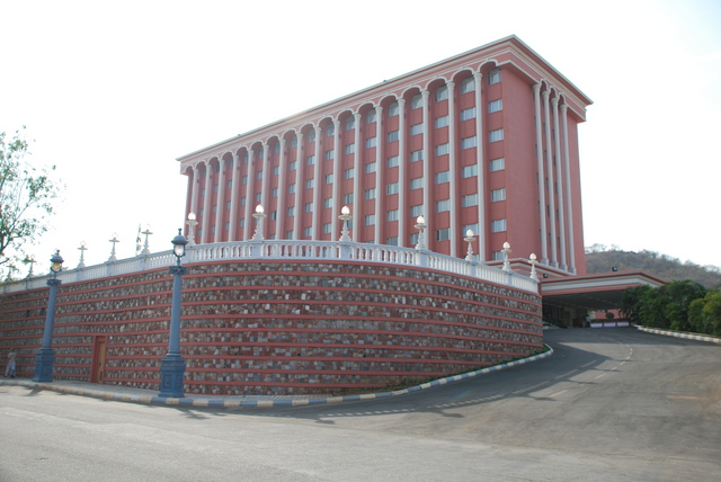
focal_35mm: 30
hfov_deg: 61.9
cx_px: 360
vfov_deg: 43.7
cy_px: 241
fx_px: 601
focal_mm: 20
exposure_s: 1/200
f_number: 5
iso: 100
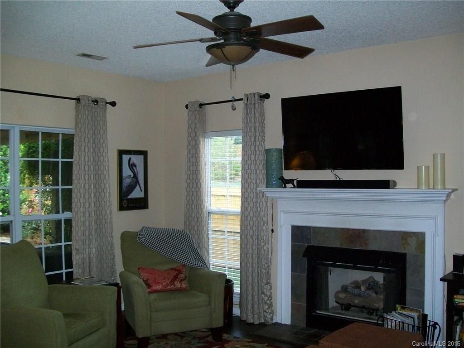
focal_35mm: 36
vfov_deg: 39.7
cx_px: 232
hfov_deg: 51.4
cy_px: 174
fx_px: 483
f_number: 2.7
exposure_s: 1/60
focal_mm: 6
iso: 160
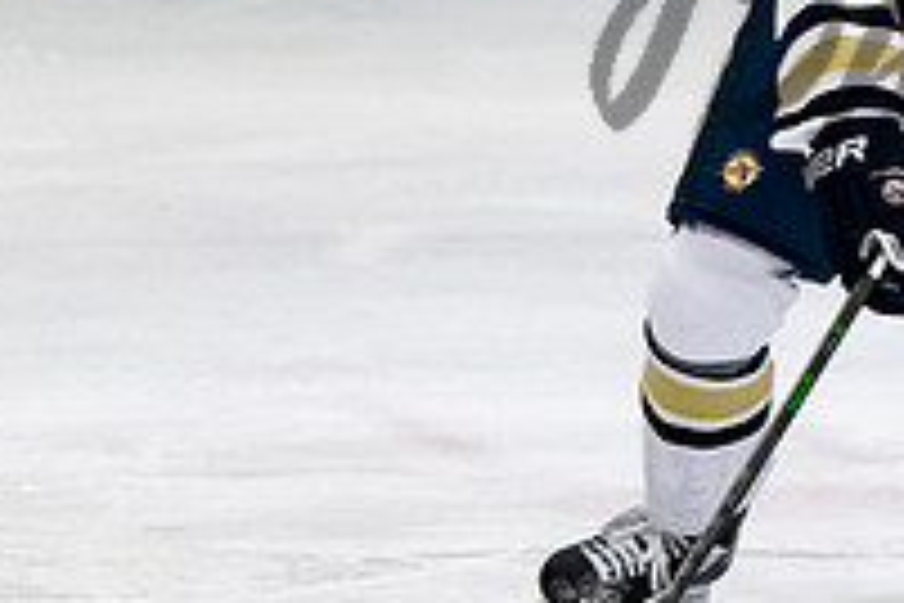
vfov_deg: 1.5
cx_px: 1218
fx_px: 23427
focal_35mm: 933
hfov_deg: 2.2
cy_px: -104
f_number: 3.2
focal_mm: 130
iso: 2000
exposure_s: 1/800
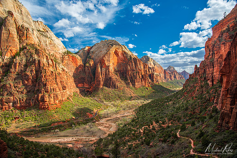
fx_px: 178
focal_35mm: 27
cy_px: 79
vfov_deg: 48.0
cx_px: 118
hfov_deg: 67.4
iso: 100
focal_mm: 27
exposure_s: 1/125
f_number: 8
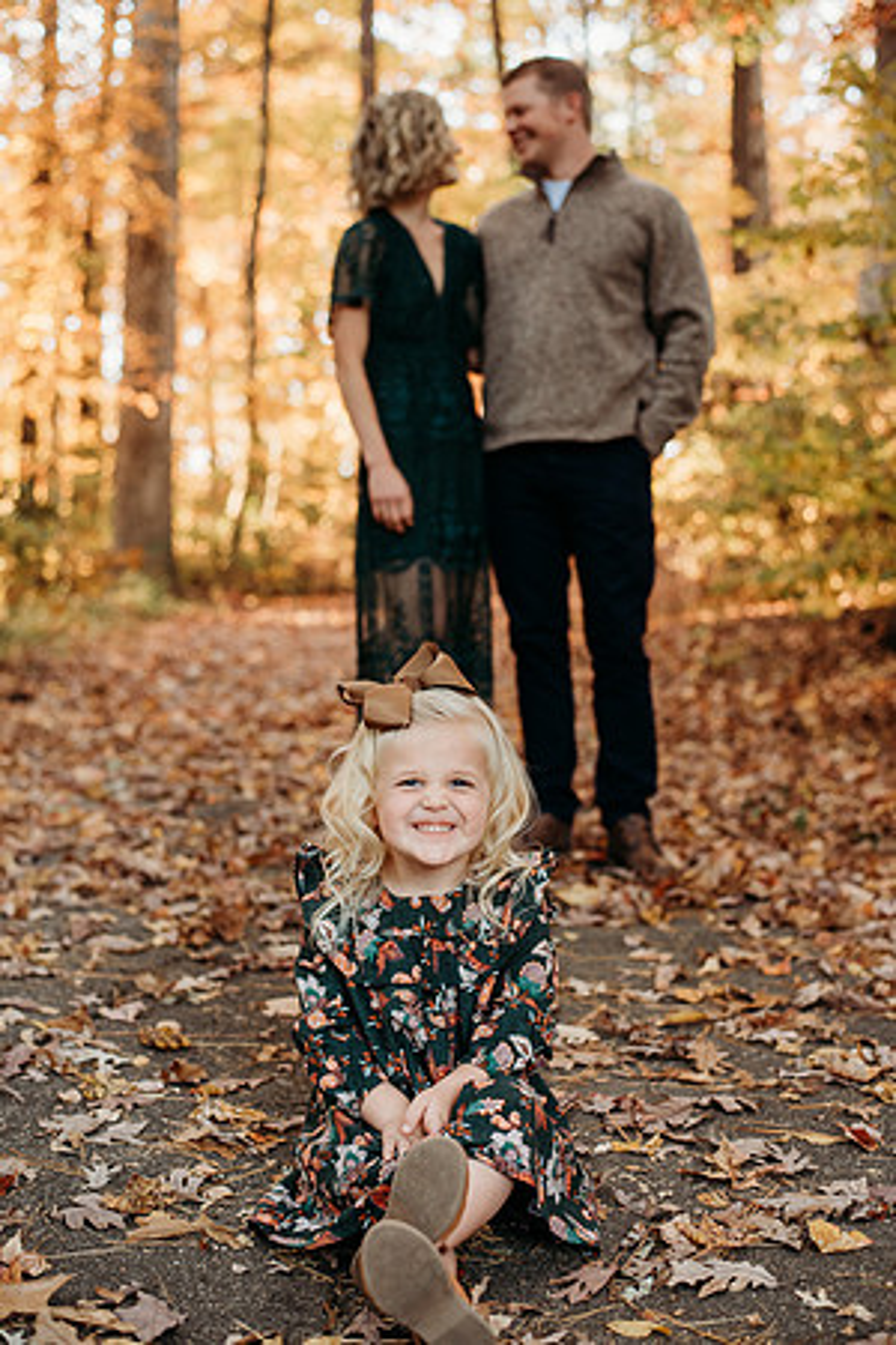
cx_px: 448
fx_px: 1867
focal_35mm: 50
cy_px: 672
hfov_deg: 27.0
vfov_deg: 39.6
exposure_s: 1/160
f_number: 2.8
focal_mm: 50
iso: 800
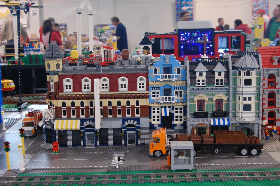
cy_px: 93
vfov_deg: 23.7
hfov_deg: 35.1
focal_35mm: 57
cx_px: 140
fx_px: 443
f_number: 7.1
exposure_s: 1/3
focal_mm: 38
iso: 400
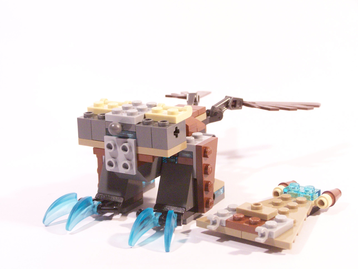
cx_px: 179
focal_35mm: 75
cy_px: 134
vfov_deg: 19.6
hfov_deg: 26.0
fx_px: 776
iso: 400
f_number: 3.6
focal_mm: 12.4
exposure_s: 1/30
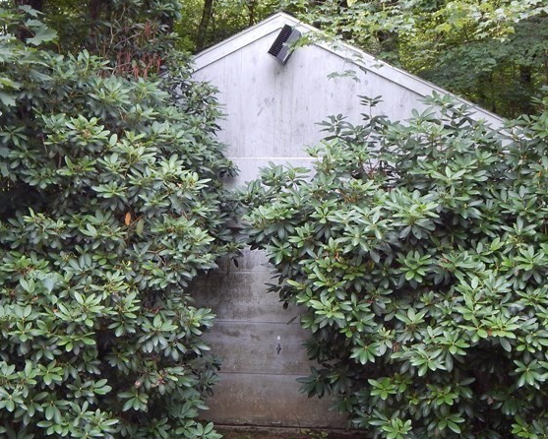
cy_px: 242
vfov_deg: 25.0
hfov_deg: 30.9
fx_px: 990
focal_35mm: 61
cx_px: 266
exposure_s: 1/60
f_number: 3.3
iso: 125
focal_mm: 6.1
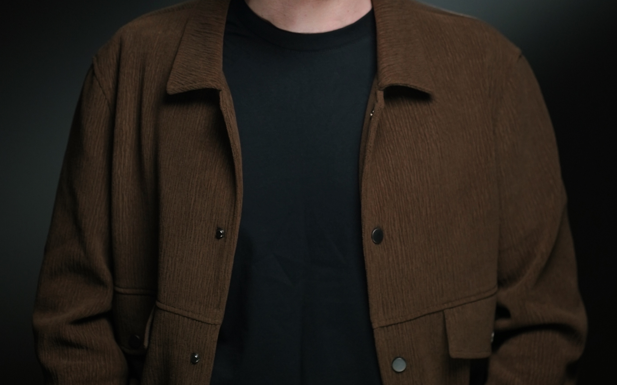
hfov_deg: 15.6
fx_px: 2253
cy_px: 79
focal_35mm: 134
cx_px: 314
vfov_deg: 9.8
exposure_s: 1/250
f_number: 3.5
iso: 1600
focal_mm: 85
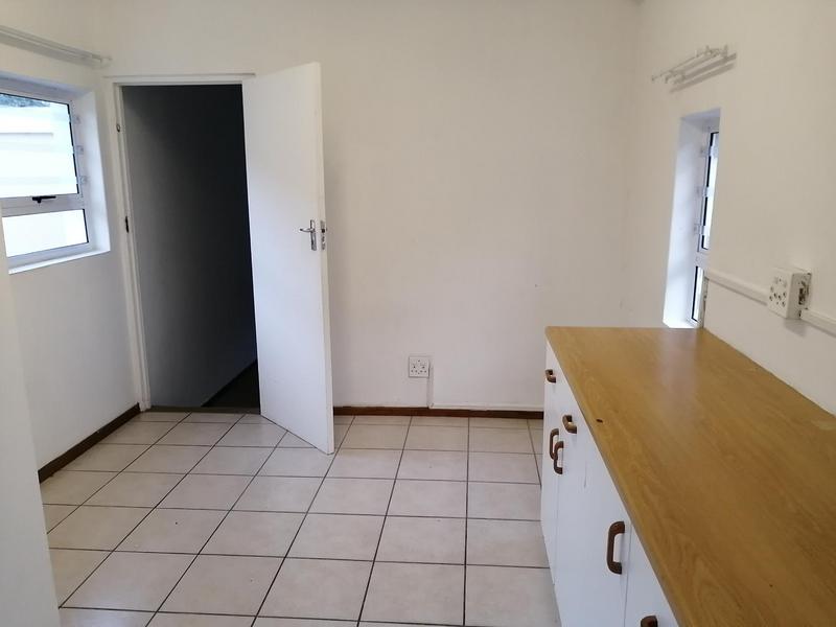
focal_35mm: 27
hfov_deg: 65.3
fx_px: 652
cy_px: 314
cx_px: 418
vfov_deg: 51.4
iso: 125
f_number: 1.8
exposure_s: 1/33.3
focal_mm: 3.62
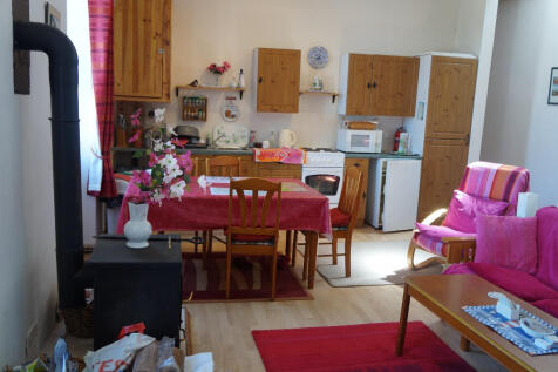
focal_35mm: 32
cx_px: 279
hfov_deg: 59.5
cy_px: 186
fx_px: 488
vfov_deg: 41.7
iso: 200
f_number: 4
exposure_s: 1/25
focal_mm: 21
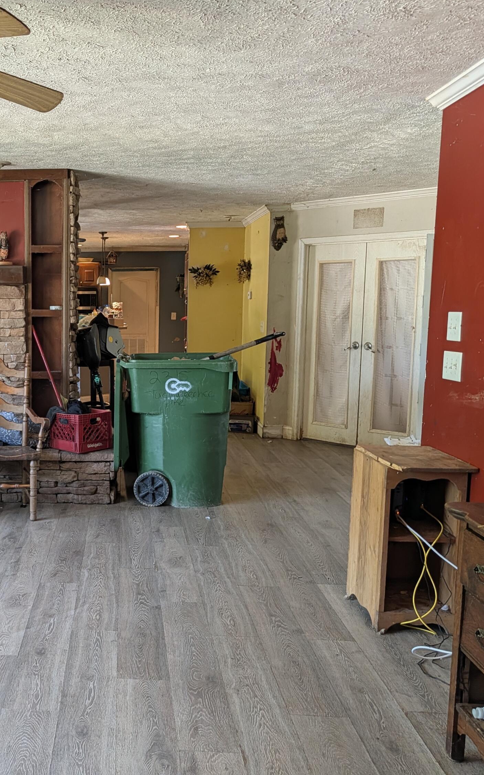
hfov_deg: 35.6
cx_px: 70
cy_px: 386
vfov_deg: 56.7
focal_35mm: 34
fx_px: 718
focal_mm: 6.9
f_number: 1.68
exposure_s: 1/141
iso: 374
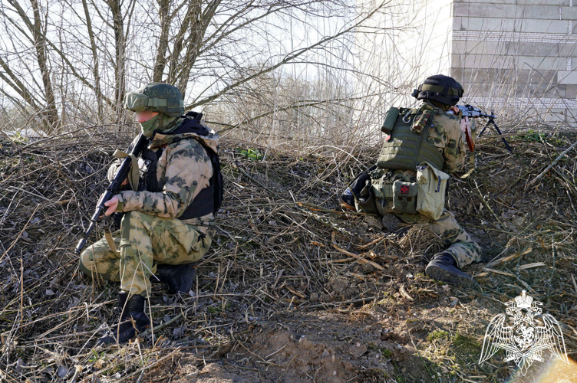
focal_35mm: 50
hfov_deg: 40.0
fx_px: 793
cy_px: 192
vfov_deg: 27.2
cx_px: 288
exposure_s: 1/80
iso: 100
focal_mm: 33
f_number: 6.3
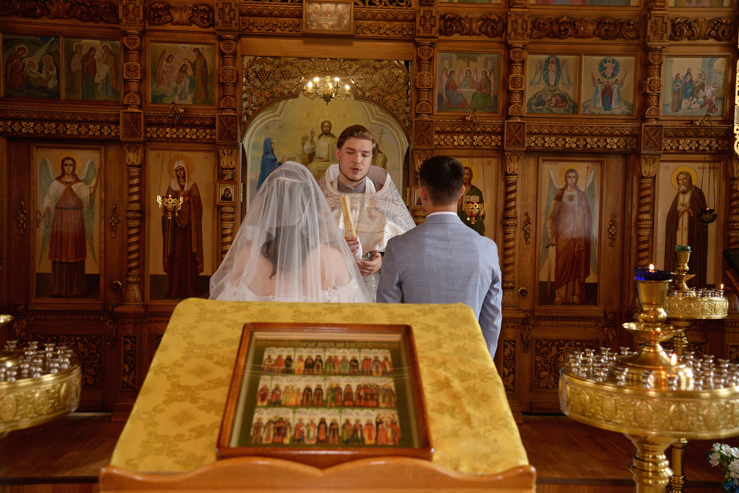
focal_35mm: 38
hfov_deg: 50.7
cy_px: 246
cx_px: 370
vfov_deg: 35.1
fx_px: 780
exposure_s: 1/125
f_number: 4
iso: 800
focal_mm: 38
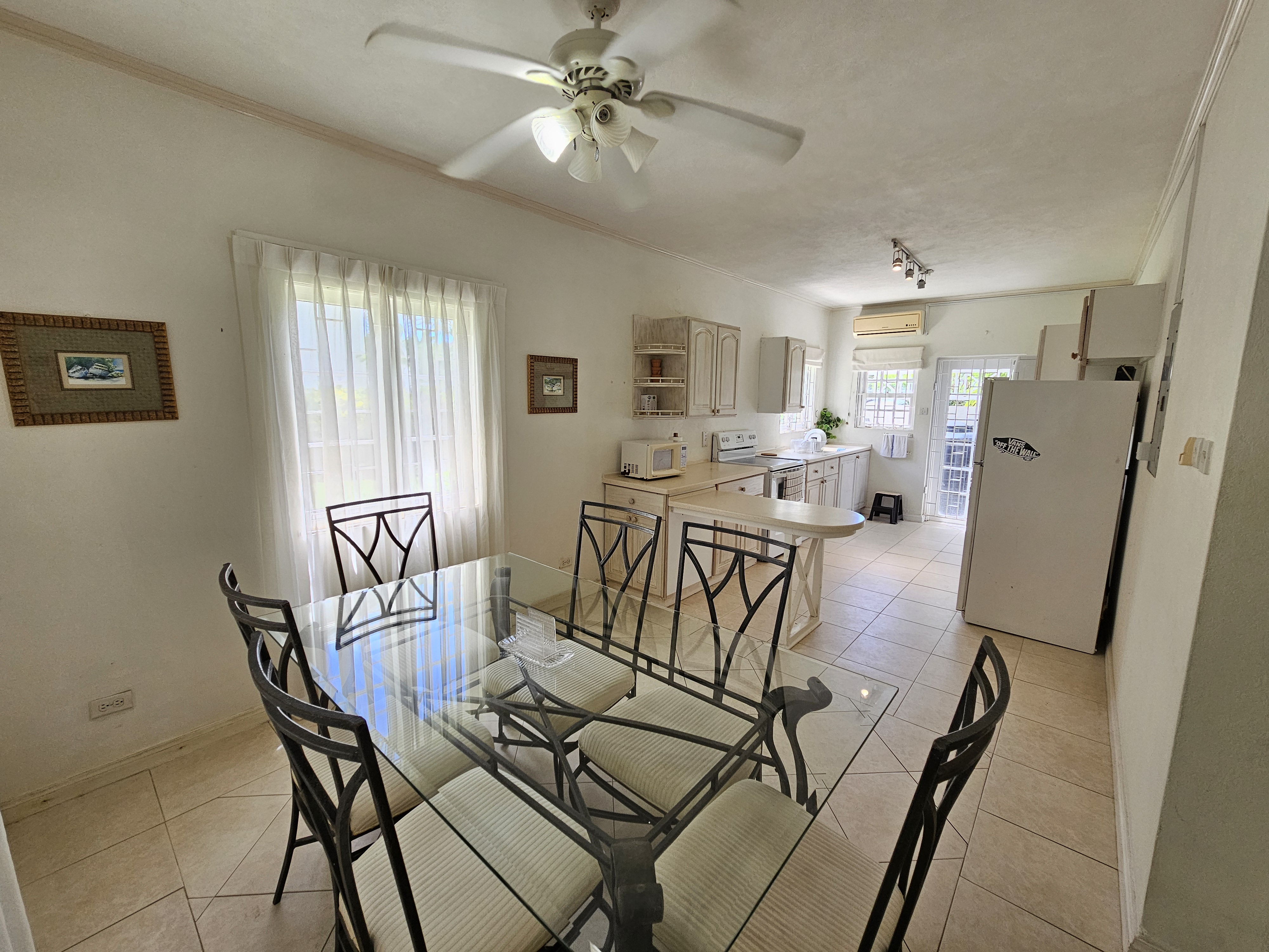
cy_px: 476
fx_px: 477
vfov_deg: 89.9
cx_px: 634
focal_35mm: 13
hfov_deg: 106.2
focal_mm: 2.2
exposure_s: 1/100
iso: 100
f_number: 2.2
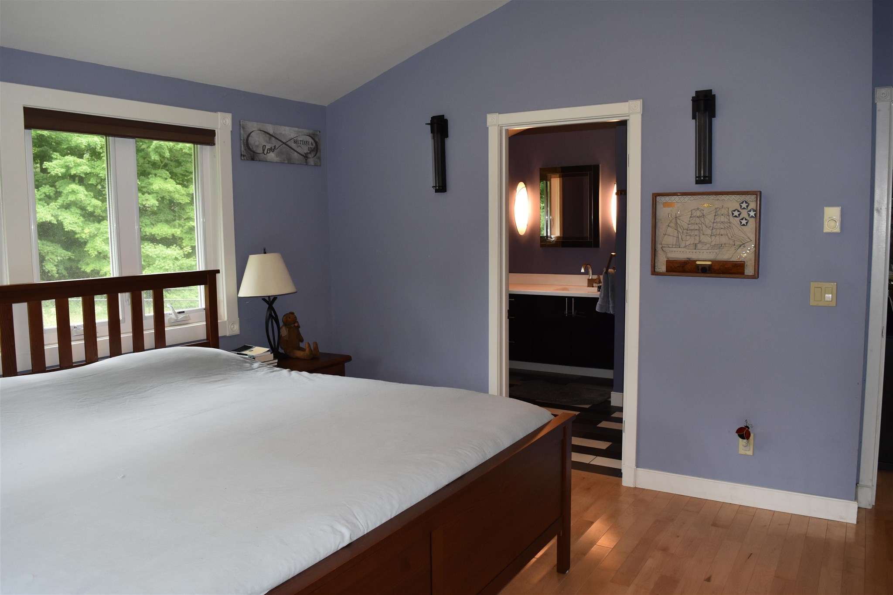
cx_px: 446
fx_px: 670
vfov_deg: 47.9
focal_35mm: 27
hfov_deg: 67.4
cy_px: 298
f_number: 5.6
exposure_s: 1/100
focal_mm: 18
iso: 800
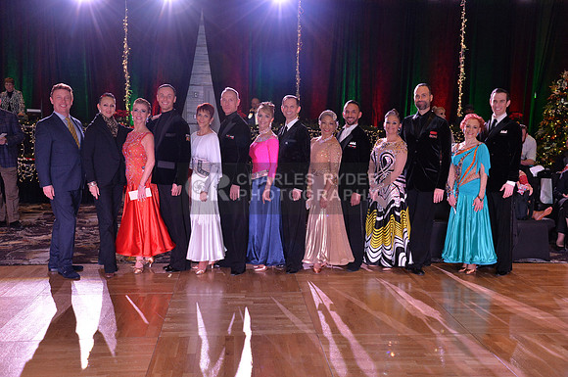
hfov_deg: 48.5
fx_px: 630
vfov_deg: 33.3
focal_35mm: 40
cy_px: 188
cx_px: 284
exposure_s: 1/250
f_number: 5.6
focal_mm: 40
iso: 2500
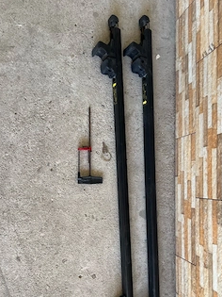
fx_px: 282
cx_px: 119
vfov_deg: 54.8
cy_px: 184
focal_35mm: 33
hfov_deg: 42.9
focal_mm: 5.7
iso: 100
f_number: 1.5
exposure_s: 1/121
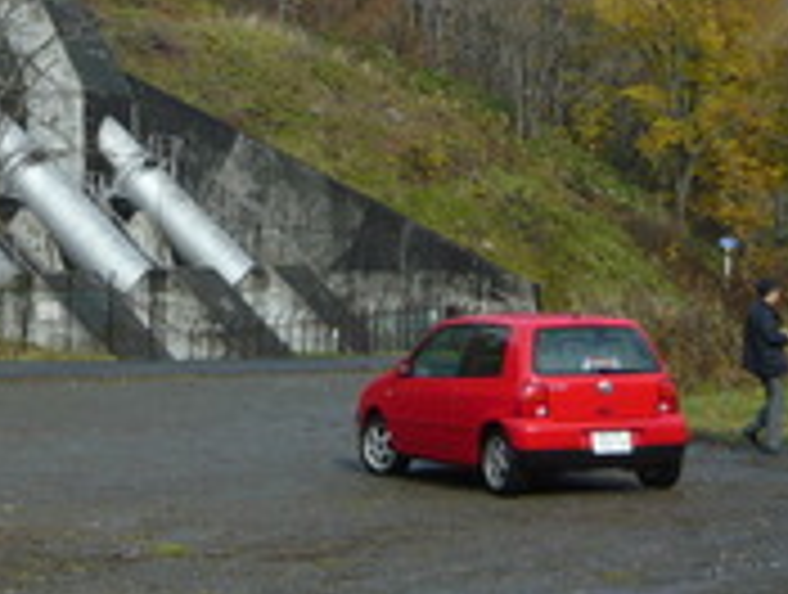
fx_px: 1802
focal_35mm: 79
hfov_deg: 24.5
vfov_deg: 17.9
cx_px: 252
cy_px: -88
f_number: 8
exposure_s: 1/125
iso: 100
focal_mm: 5.5
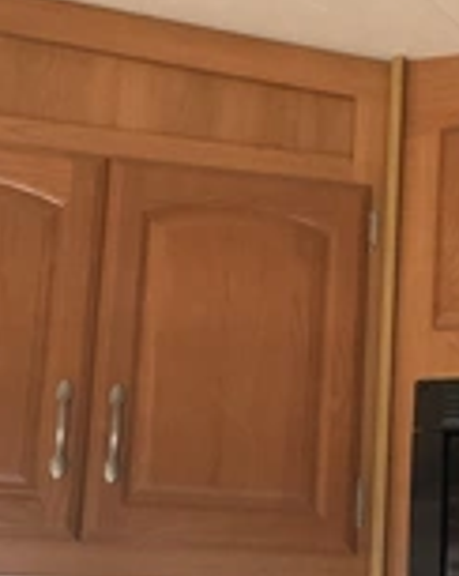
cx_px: 342
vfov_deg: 25.7
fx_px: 1259
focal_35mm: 74
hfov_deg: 20.5
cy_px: 369
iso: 200
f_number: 1.8
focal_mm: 3
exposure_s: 1/60
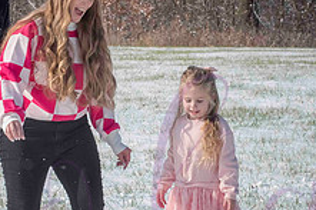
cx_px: 112
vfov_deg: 6.5
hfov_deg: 9.8
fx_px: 1842
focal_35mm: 210
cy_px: 104
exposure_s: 1/1000
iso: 640
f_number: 14
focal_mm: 80
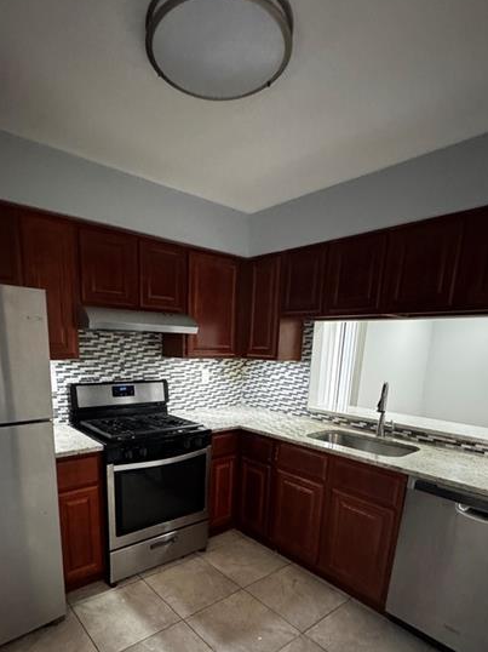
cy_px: 429
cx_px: 203
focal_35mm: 20
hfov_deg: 65.5
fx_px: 376
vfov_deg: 79.4
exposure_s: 1/40
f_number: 2.2
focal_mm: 2.22
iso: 1000
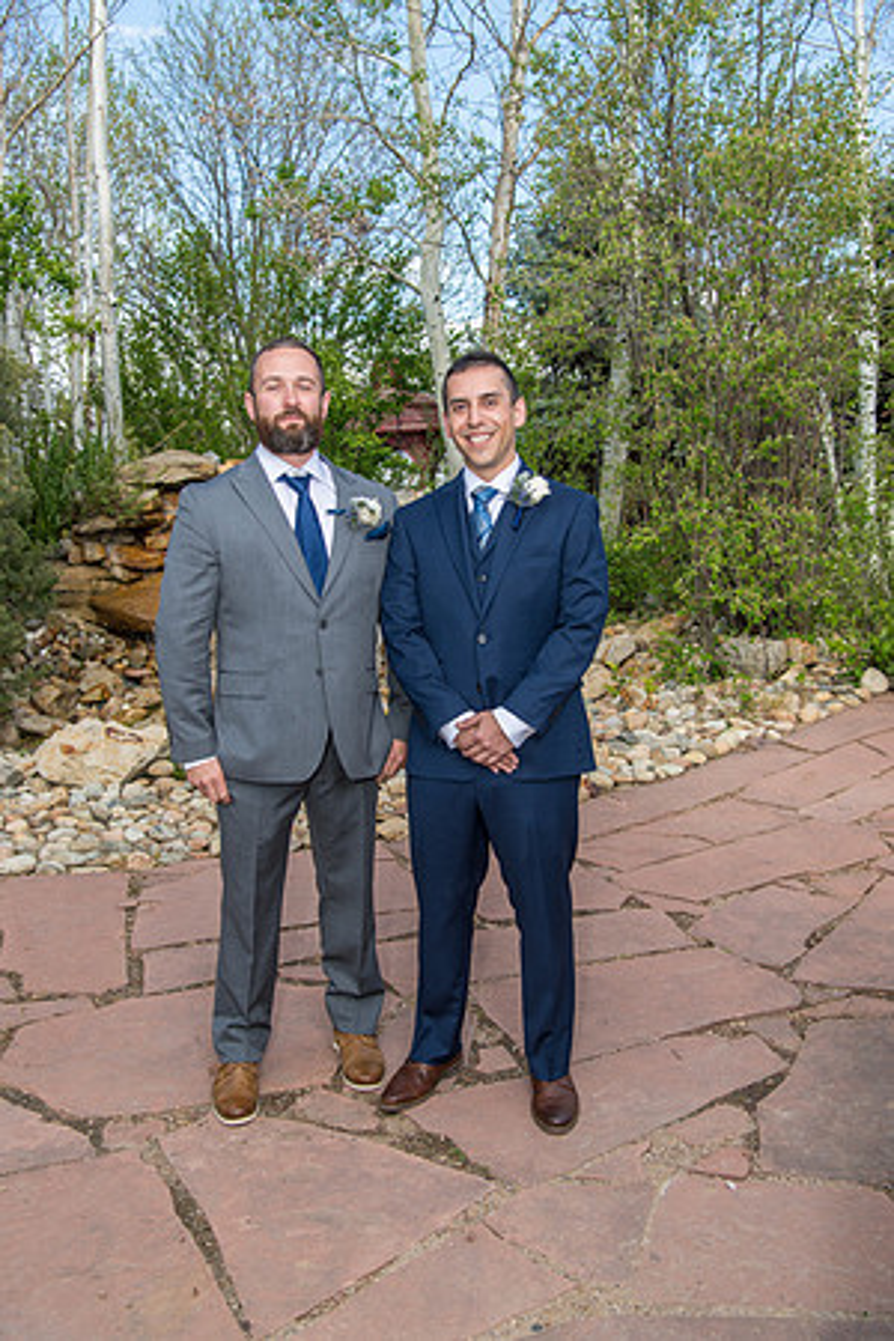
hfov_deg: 38.9
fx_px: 1266
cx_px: 447
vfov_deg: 55.8
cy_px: 670
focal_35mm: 34
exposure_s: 1/320
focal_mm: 34
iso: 100
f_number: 5
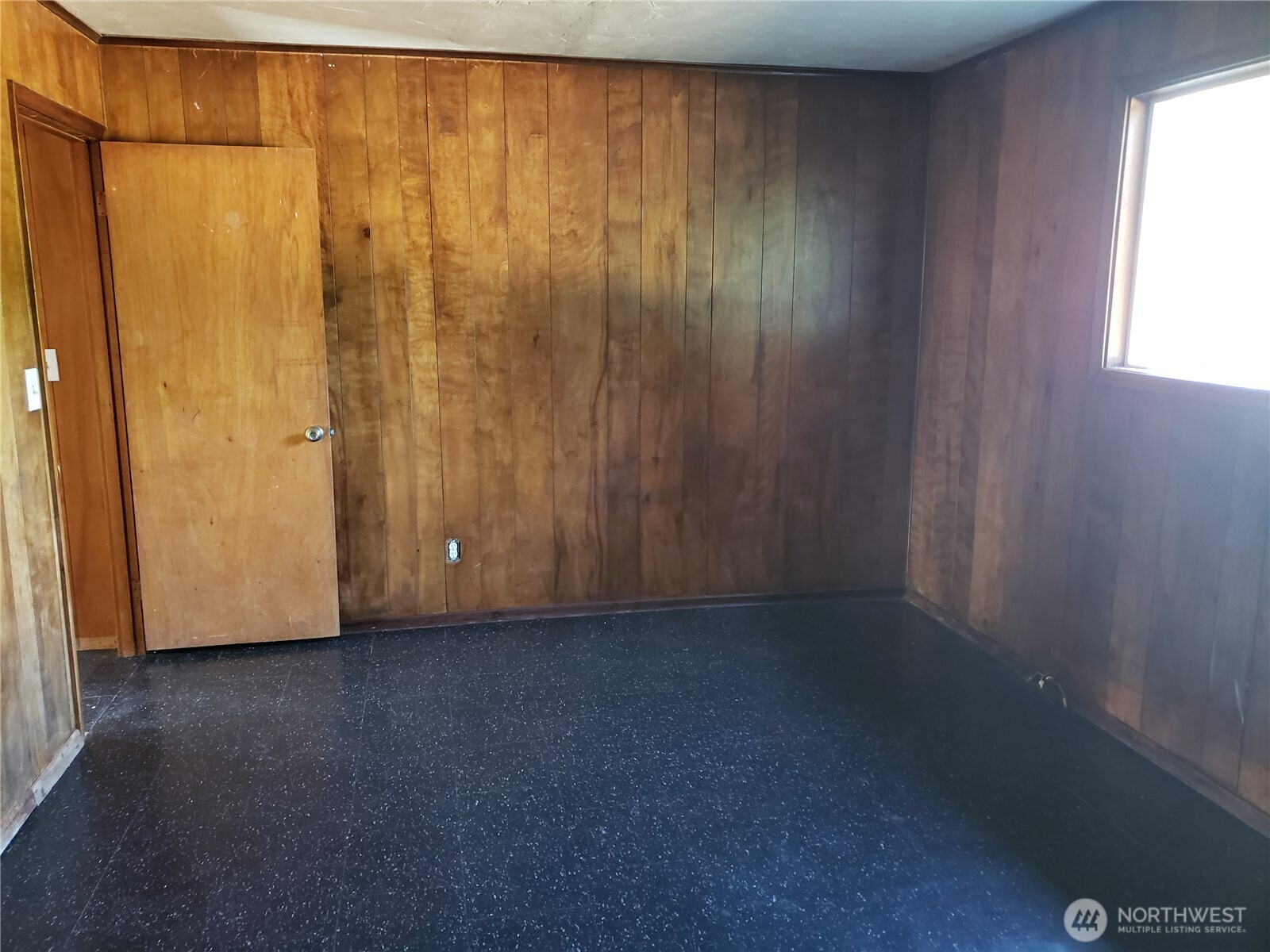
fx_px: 954
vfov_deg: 53.1
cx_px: 635
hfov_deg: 67.3
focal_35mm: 26
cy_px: 476
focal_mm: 4.3
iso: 250
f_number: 1.5
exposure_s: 1/12
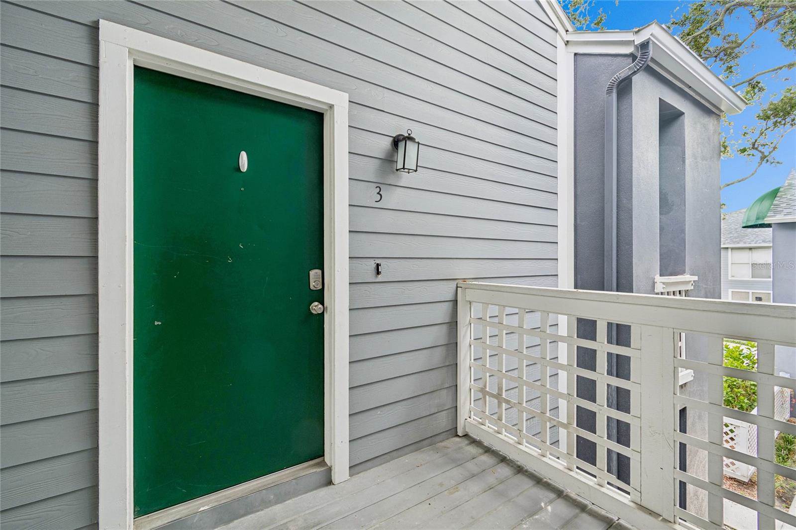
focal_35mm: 15
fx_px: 332
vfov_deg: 77.3
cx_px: 398
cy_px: 265
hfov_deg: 100.4
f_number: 7.1
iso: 100
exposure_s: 1/1.67
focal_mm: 10
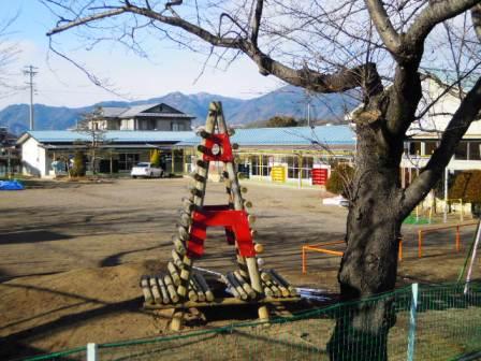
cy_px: 180
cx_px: 240
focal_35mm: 46
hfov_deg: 41.2
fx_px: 639
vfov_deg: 31.5
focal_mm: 8.3
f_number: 6.8
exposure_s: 1/200
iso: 100
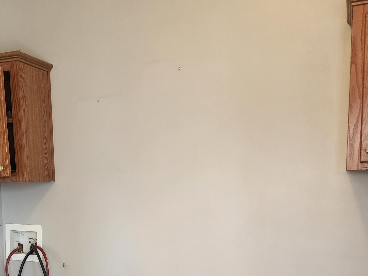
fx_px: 489
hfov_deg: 40.4
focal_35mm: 46
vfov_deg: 30.3
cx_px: 105
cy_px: 241
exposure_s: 1/120
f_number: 1.8
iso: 250
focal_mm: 6.4
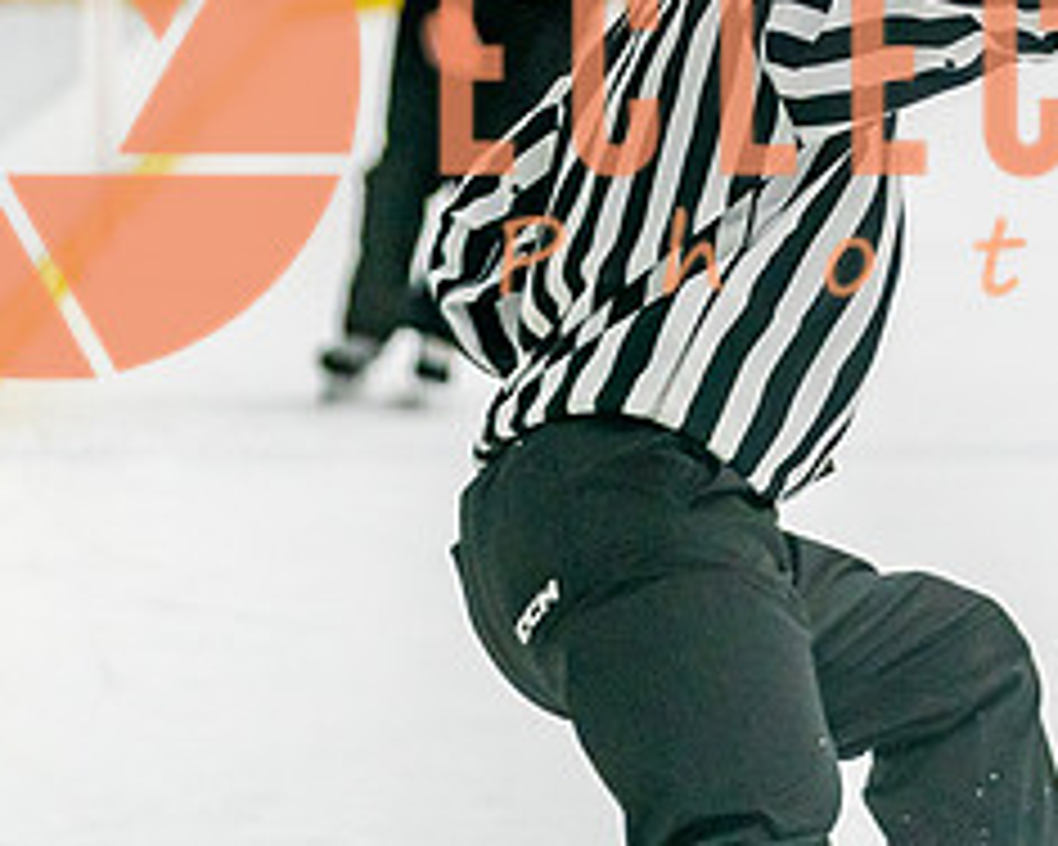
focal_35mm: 295
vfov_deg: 5.2
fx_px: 9237
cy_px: -183
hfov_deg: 6.5
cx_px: 999
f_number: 2.8
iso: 3200
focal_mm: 99
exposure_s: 1/1250
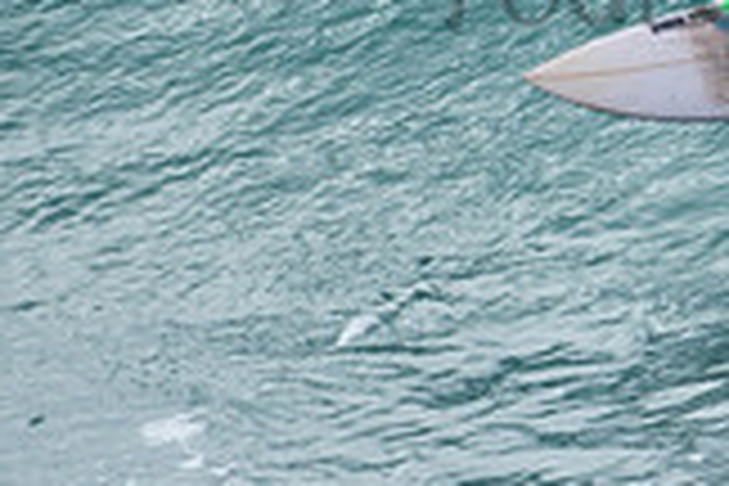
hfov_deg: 0.8
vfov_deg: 0.5
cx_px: 891
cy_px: -79
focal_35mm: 2685
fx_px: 54367
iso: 140
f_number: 5.6
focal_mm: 500
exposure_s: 1/800
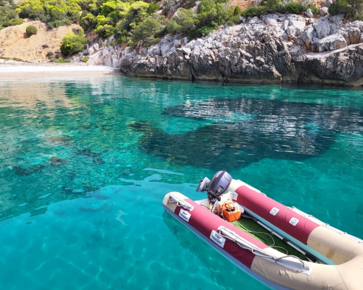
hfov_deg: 62.2
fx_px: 301
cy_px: 143
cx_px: 176
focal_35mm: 28
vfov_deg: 51.5
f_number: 1.8
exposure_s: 1/897
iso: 40
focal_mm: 5.4
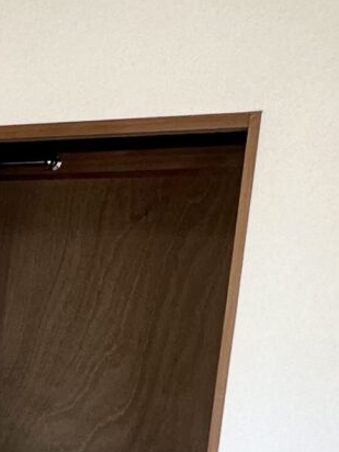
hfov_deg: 14.2
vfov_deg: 21.2
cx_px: -344
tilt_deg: -11.8
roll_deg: -1.4
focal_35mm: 87
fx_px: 1136
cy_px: 512
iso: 80
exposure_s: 1/99
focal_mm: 2.22
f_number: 2.2
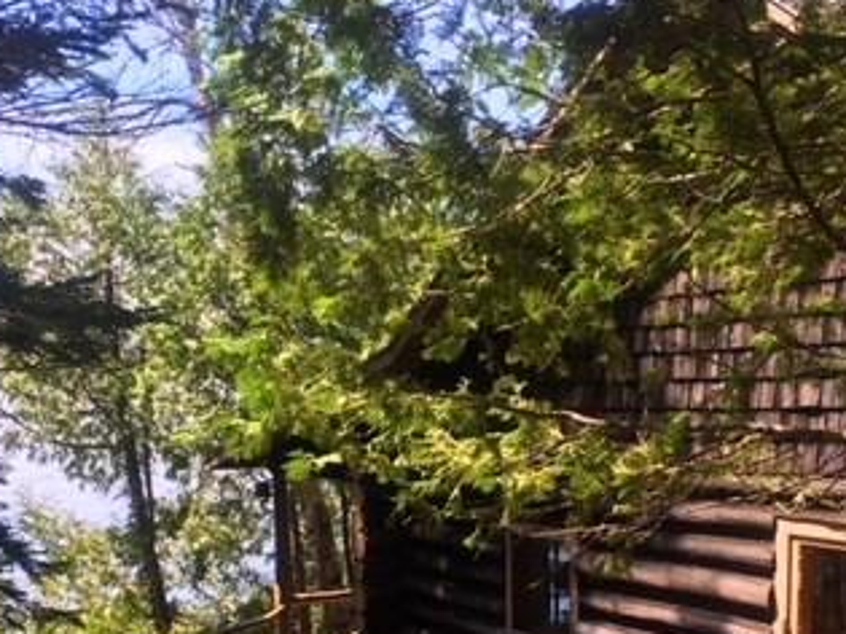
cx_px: 475
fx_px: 1441
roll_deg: +0.6
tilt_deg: -8.5
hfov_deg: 32.7
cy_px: 540
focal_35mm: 59
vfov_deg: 24.3
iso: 25
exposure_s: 1/353
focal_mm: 4.15
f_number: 2.2
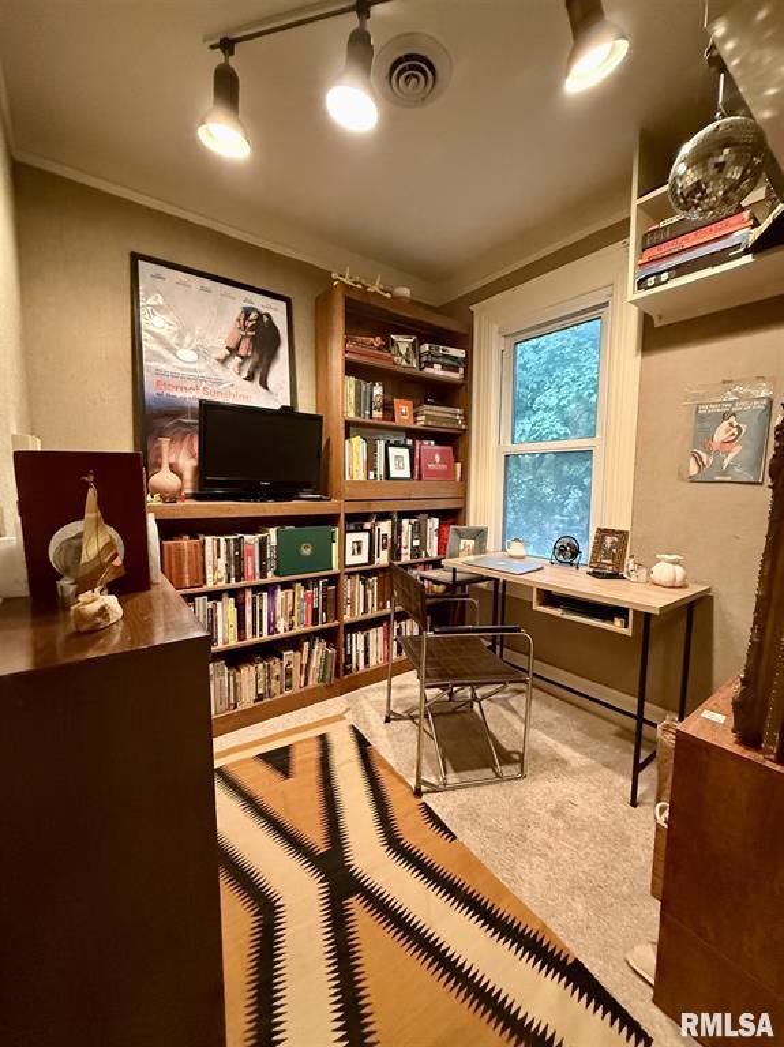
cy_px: 524
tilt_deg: -4.9
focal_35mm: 14
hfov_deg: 85.6
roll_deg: +0.0
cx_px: 392
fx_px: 423
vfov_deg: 102.1
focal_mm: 2.22
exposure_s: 1/60
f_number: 2.2
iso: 1250
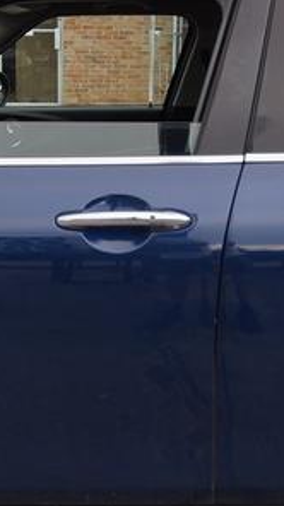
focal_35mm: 68
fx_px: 912
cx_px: 130
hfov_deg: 17.7
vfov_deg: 31.0
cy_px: 234
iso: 100
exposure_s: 1/100
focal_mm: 10
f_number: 5
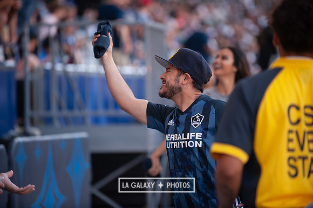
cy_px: 104
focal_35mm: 200
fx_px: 1738
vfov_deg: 6.9
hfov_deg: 10.3
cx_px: 156
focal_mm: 200
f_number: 2.8
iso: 800
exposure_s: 1/640
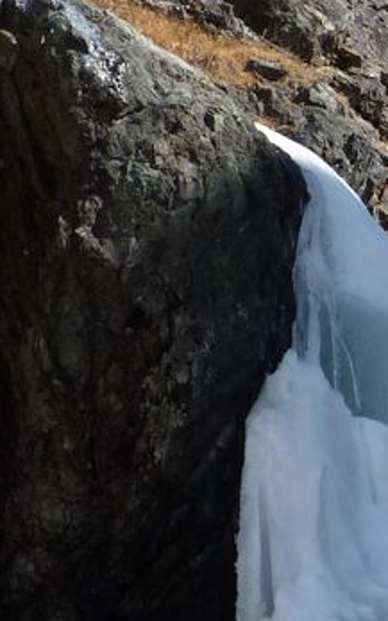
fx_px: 1674
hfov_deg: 11.8
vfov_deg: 20.9
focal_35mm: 99
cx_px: 778
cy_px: 431
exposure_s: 1/250
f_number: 5.6
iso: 80
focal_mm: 4.8
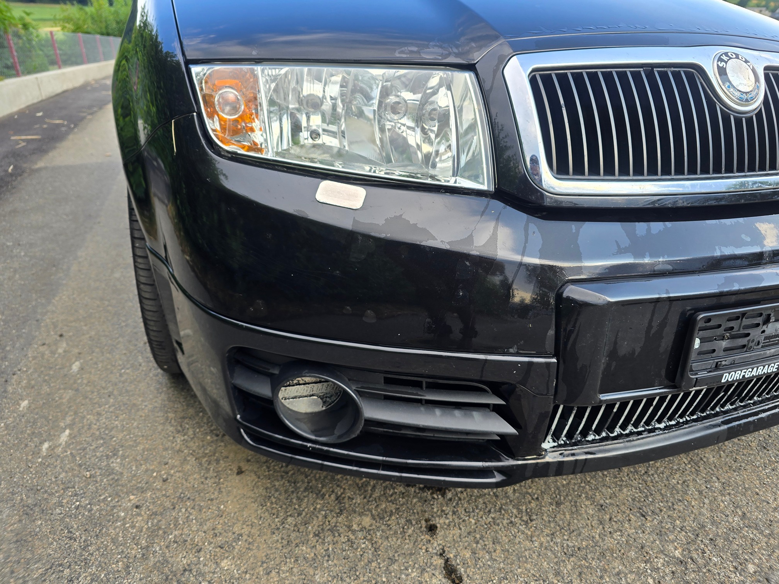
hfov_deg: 73.9
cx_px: 390
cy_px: 292
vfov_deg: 58.9
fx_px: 518
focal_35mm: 23
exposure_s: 1/180
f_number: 1.7
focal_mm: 6.3
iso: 32
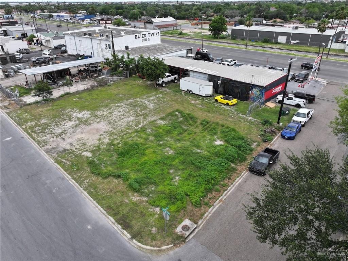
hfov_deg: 71.6
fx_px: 241
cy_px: 130
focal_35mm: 24
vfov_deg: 56.8
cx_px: 174
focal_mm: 12.29
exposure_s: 1/800
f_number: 2.8
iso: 120
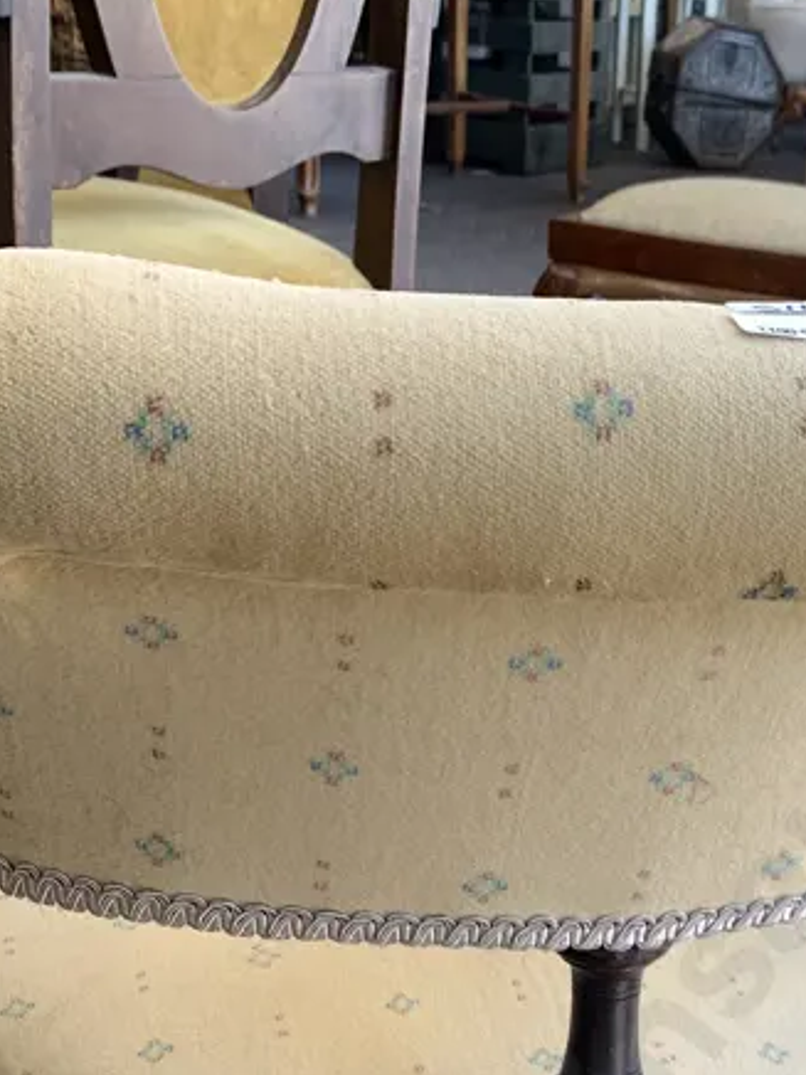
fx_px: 1894
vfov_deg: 30.1
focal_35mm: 61
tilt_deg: -29.6
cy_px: 999
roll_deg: -6.6
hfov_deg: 23.5
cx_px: 705
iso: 32
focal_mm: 4.25
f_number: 1.8
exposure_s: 1/100
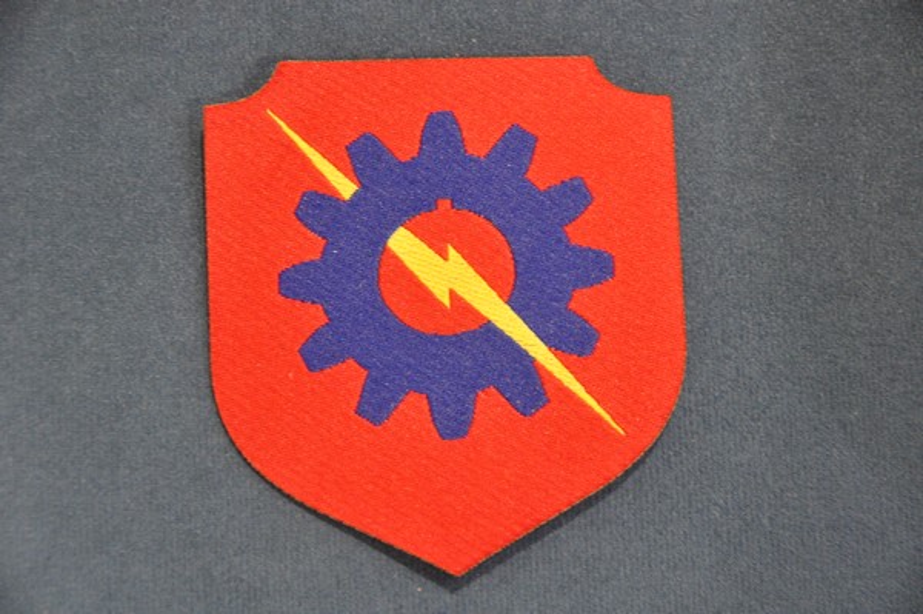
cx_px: 462
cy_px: 307
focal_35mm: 120
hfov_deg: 17.1
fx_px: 3074
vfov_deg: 11.4
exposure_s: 1/30
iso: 3200
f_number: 5
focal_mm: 80
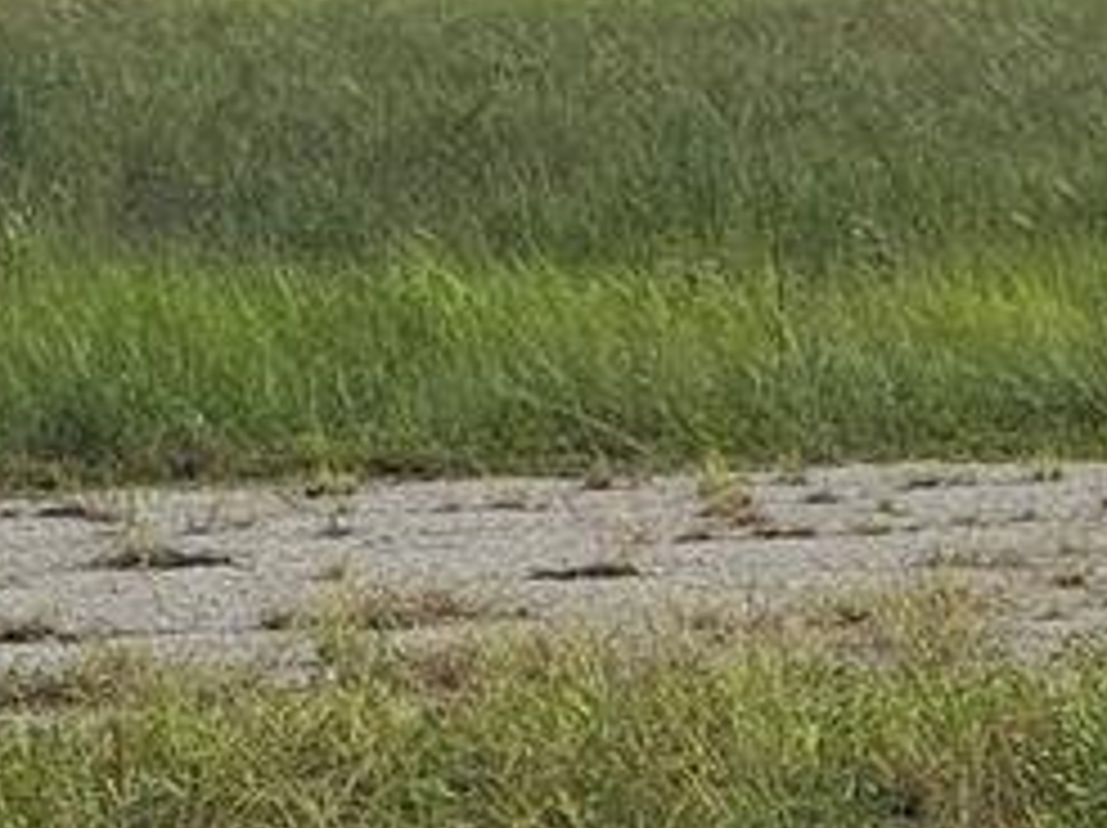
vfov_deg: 7.4
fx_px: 6390
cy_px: -126
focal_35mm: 200
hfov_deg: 9.7
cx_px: 1521
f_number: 1.78
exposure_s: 1/7143
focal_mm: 6.76
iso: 64
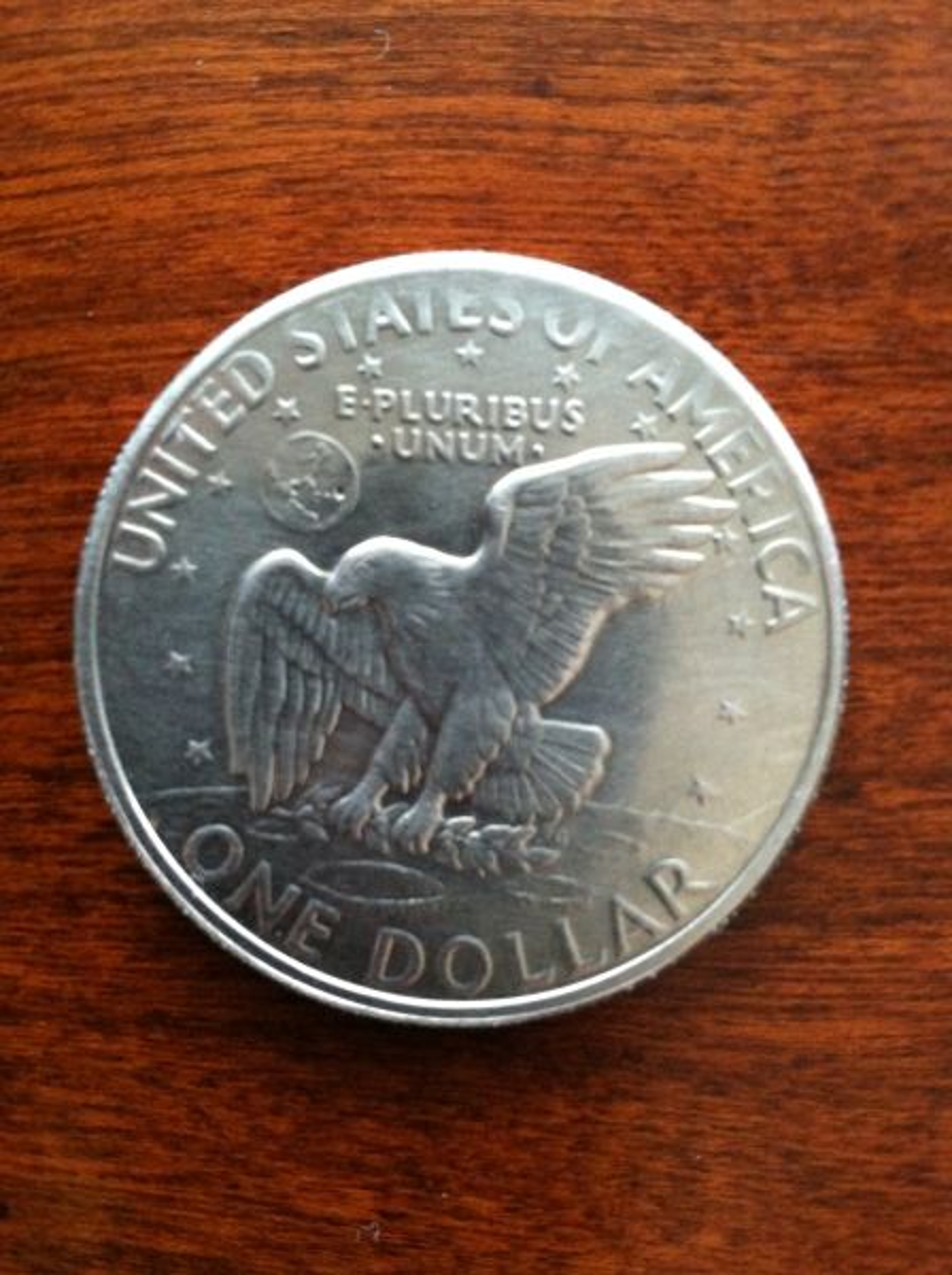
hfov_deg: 40.6
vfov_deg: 52.7
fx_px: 1287
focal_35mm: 35
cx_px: 476
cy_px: 638
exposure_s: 1/17
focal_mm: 3.85
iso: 640
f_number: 2.8
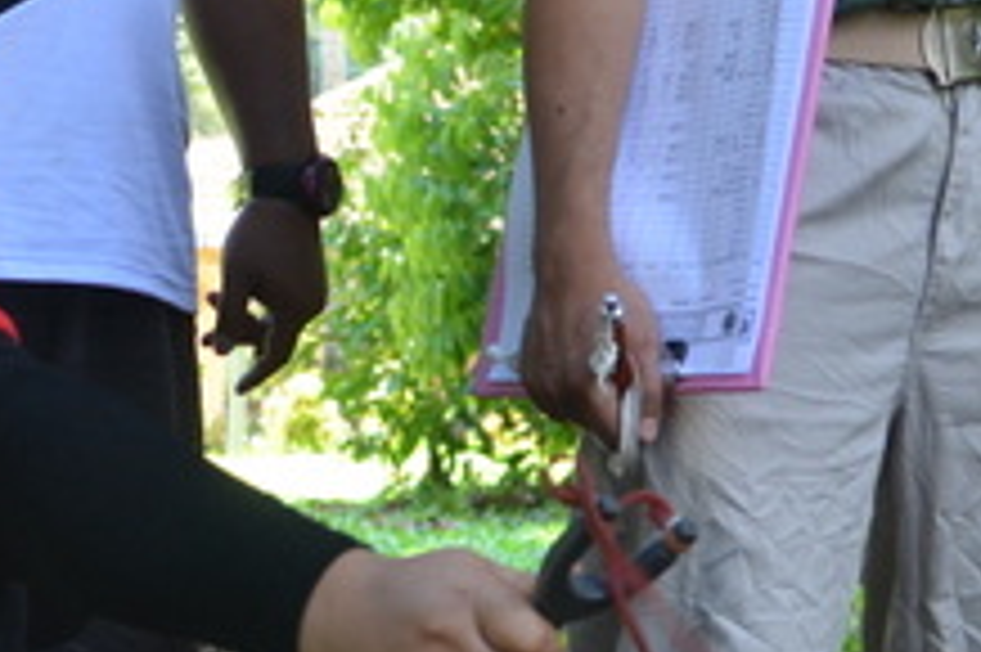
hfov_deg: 14.2
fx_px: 3894
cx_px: 99
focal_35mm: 143
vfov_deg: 9.5
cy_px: 665
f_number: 4
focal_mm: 26
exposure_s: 1/125
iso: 500
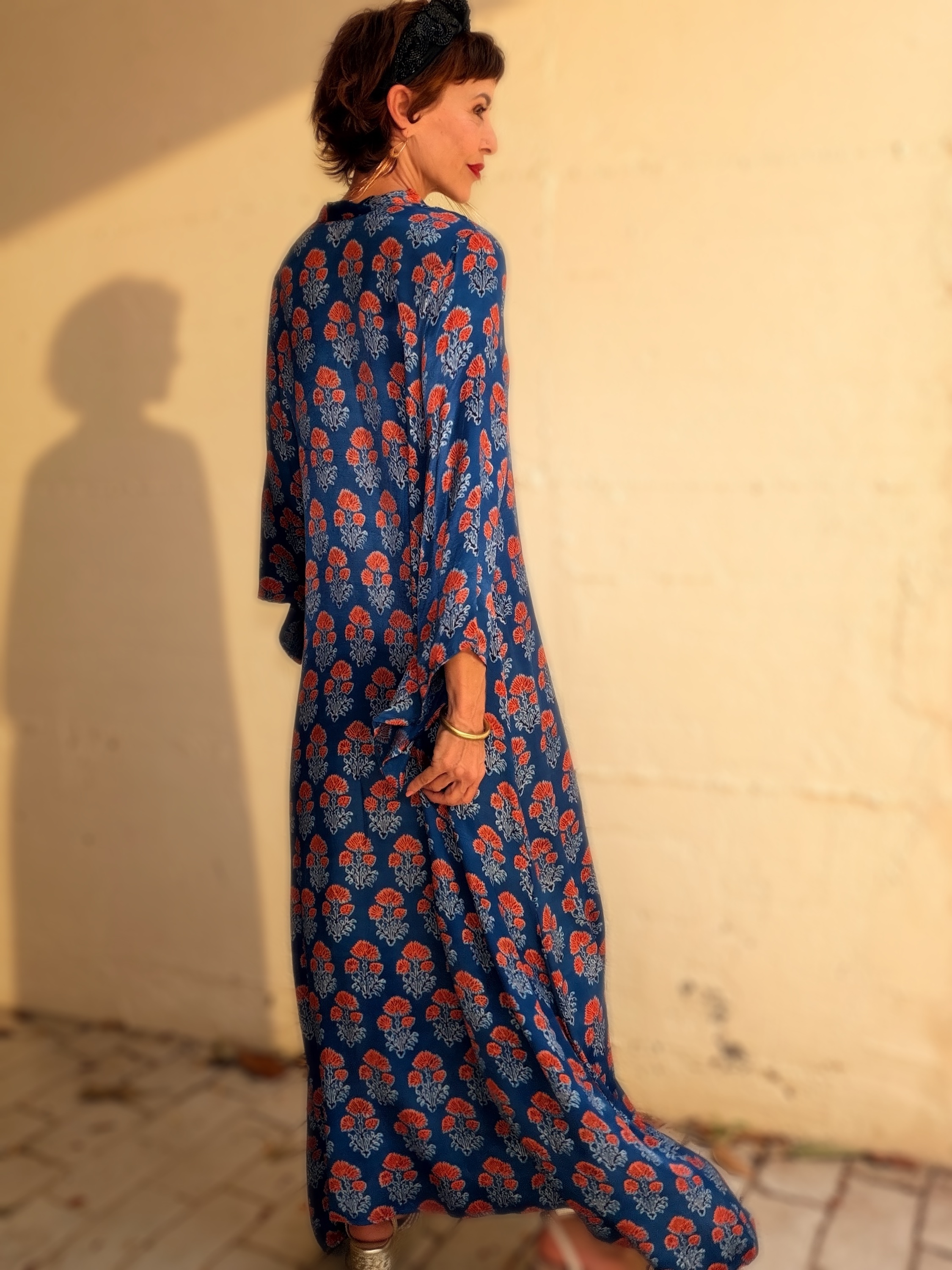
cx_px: 476
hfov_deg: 46.8
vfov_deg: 60.0
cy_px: 635
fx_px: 1100
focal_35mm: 30
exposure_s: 1/413
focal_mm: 2.71
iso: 25
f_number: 1.9
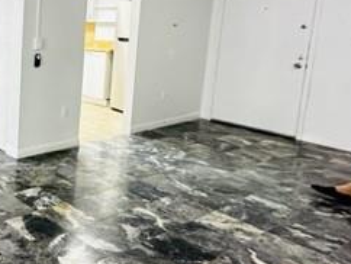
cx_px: -68
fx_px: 376
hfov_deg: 37.9
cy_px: 71
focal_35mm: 37
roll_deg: -0.2
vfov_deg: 37.9
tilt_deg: -7.1
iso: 200
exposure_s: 1/60
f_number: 2.2
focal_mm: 2.22
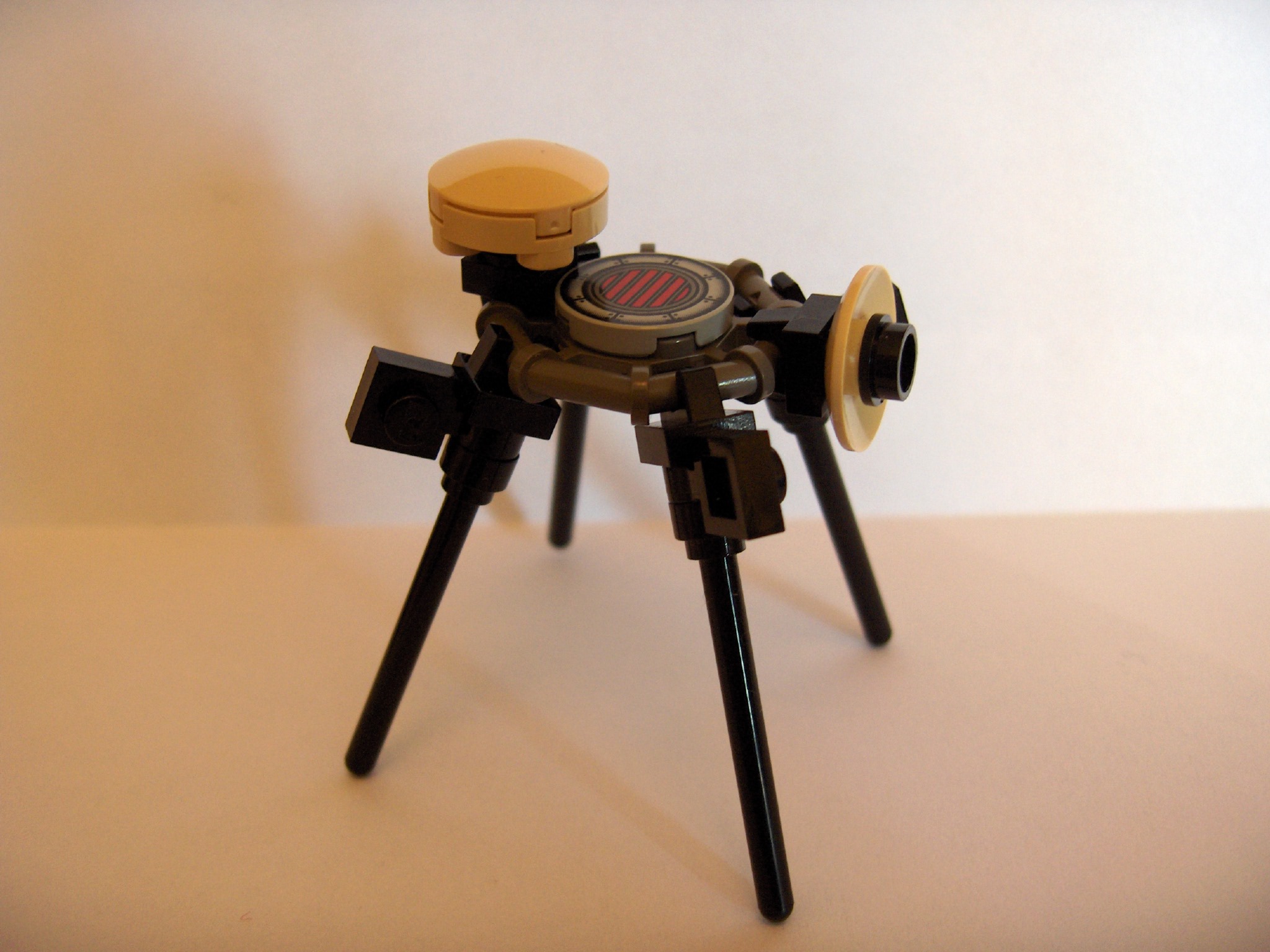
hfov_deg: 47.9
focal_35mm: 39
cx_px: 635
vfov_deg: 36.8
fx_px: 1431
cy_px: 476
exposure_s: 1/65.1
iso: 200
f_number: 2.8
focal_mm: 8
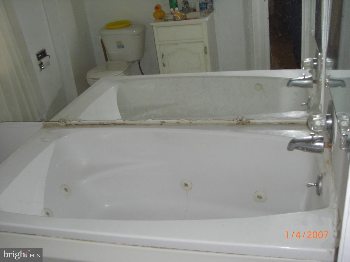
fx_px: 384
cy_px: 131
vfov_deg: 37.7
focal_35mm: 38
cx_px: 175
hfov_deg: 49.0
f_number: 2.7
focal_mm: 6.2
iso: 200
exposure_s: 1/60
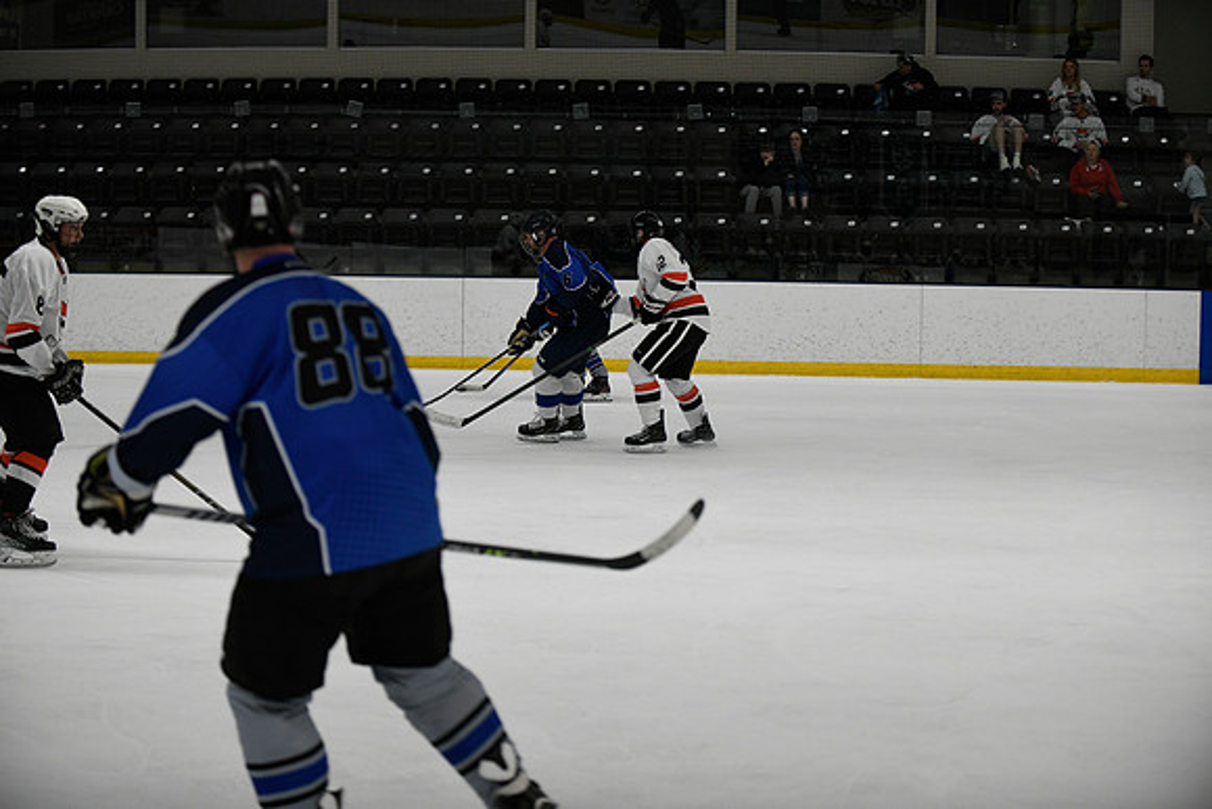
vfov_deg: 19.5
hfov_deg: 28.8
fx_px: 2357
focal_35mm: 70
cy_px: 404
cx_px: 606
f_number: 2.8
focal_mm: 70
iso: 1600
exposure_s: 1/640
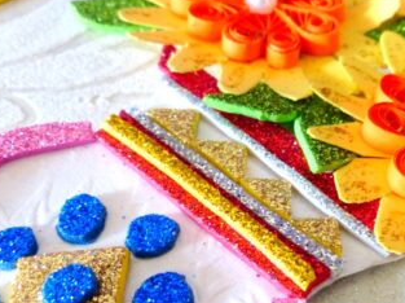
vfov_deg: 30.2
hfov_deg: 38.1
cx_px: 327
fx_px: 561
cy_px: 129
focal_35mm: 48
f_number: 2.8
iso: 400
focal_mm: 4.5
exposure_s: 1/15
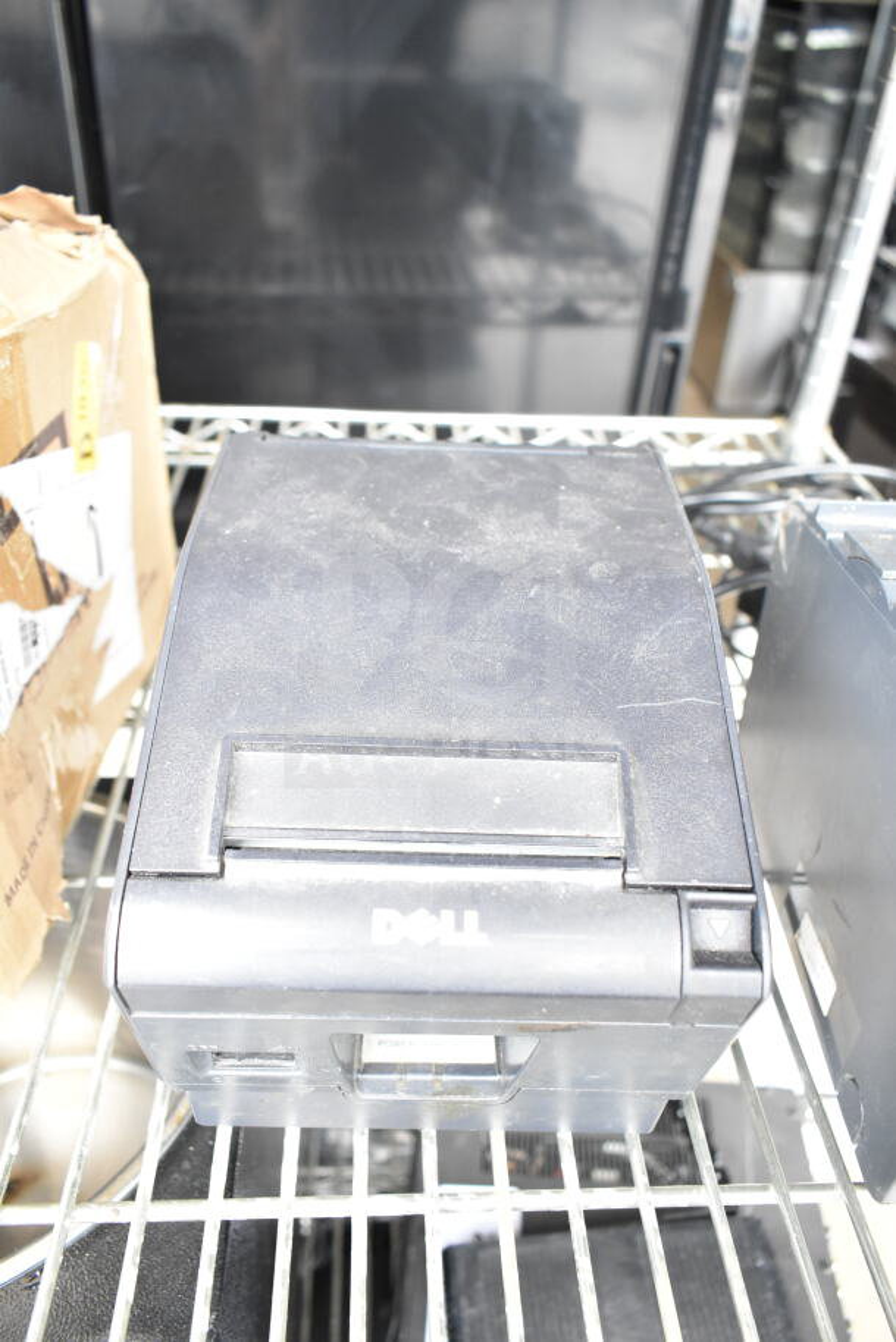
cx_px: 448
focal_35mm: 27
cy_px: 671
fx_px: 1007
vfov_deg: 67.4
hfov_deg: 48.0
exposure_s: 1/80
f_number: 4.5
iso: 1600
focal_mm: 18
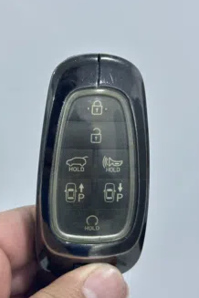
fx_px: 506
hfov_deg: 22.2
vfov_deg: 32.9
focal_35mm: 61
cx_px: 86
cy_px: 149
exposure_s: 1/51
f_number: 1.78
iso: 160
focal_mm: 6.86
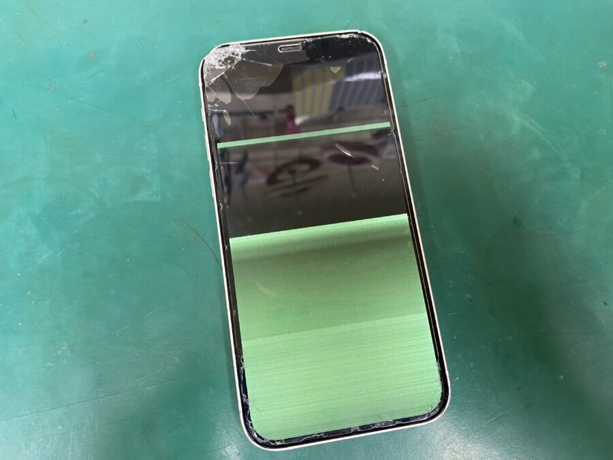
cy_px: 230
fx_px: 460
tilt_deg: -78.4
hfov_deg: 67.3
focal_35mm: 26
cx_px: 306
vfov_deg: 53.1
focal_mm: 4.25
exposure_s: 1/50
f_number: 1.8
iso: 100
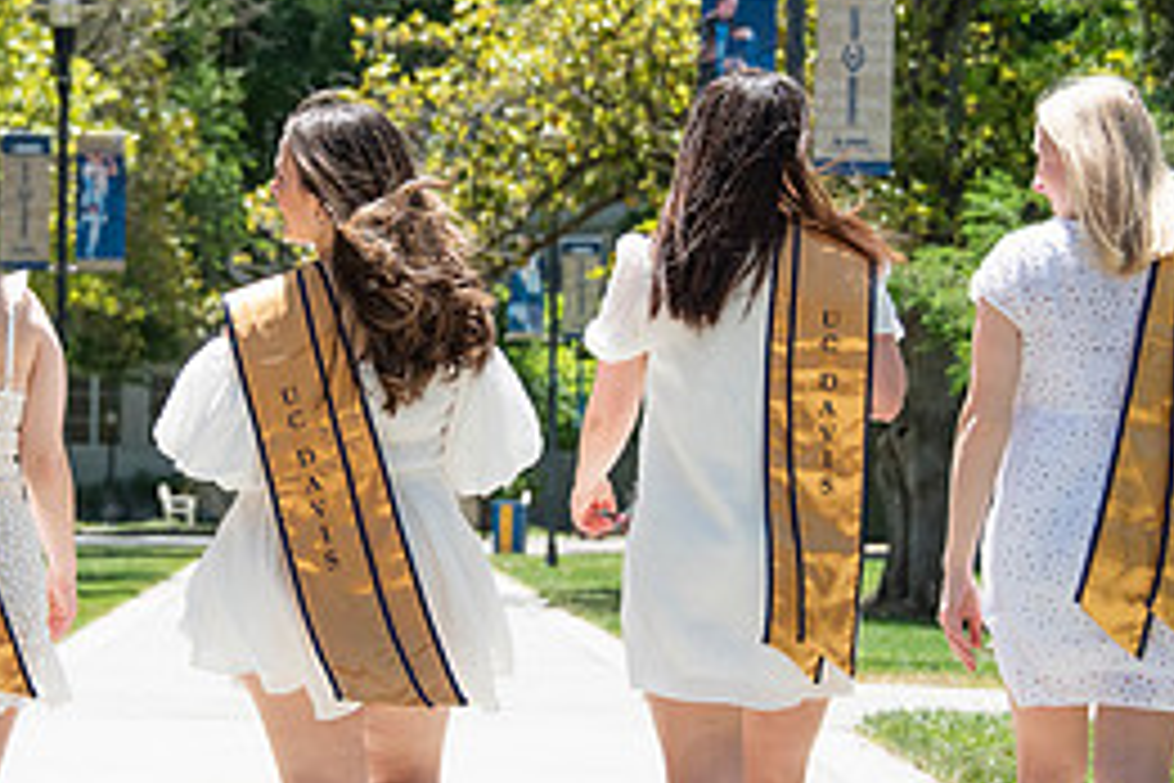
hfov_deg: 10.9
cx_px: 450
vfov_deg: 7.3
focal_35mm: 189
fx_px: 6163
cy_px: 367
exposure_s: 1/2000
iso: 500
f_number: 5.6
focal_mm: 85
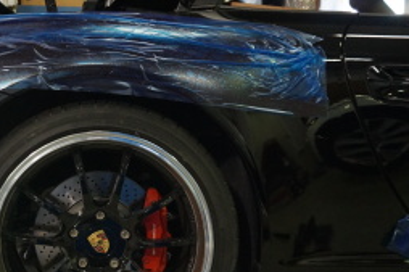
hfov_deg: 38.3
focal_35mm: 50
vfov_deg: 26.4
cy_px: 219
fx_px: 568
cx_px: 89
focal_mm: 16
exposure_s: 1/160
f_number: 4
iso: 1600
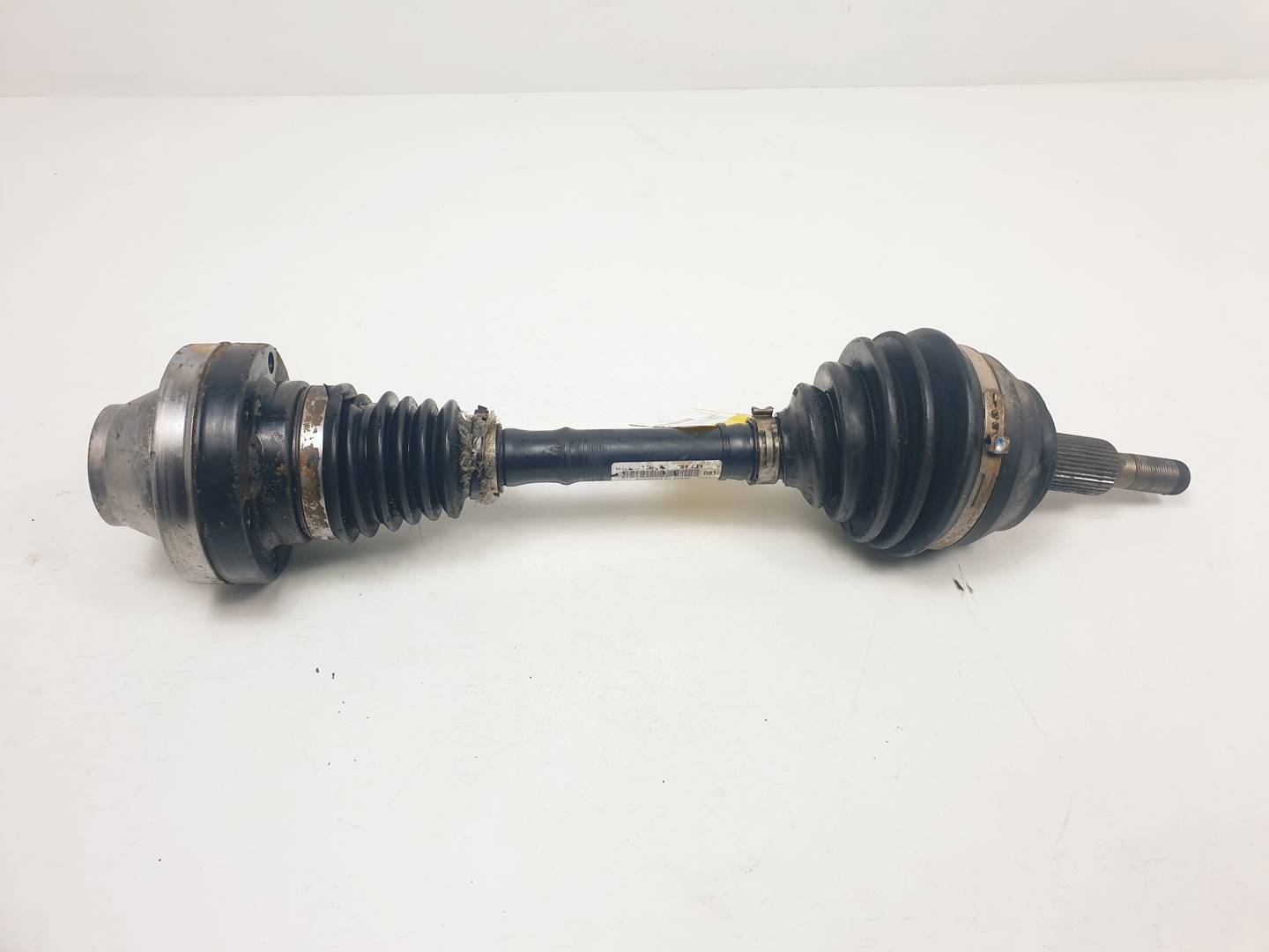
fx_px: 953
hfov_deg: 67.3
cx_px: 634
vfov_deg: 53.1
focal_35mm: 26
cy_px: 476
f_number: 2.4
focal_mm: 4.3
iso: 50
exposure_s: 1/316
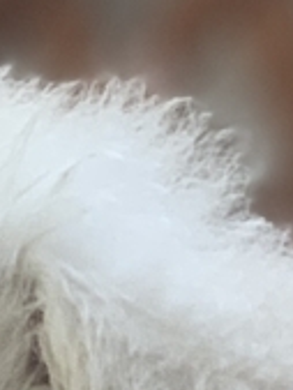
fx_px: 4159
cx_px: -328
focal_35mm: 369
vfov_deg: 5.0
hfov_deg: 4.0
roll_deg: -2.9
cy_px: 1343
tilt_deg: -15.1
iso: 160
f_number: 2.4
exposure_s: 1/60
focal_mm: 6
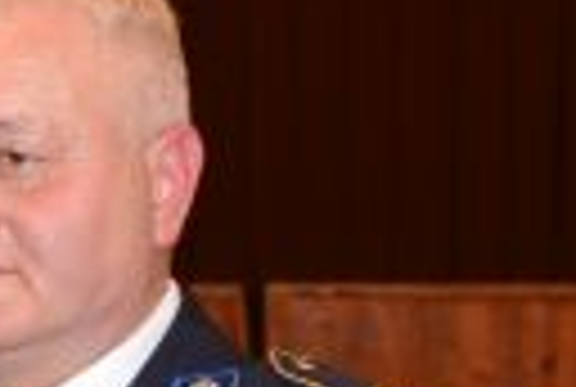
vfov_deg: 9.0
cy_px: 328
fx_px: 2438
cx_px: -526
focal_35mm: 152
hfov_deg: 12.1
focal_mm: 22
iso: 1250
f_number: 4
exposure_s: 1/30
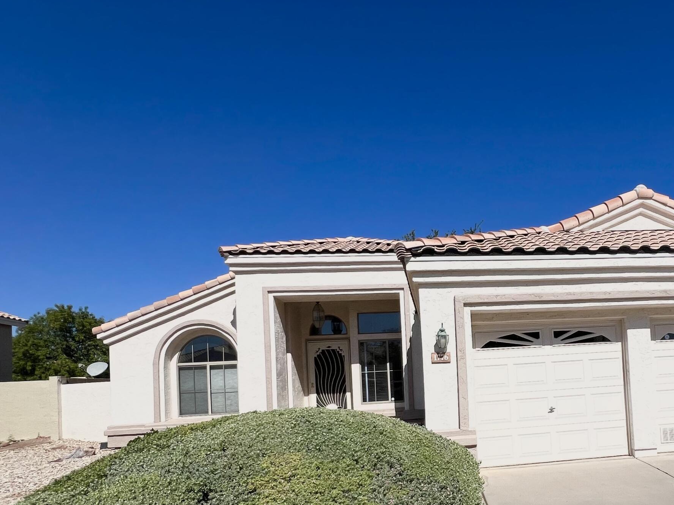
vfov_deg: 58.7
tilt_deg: +1.6
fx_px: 428
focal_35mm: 22
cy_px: 363
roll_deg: +3.2
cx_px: 503
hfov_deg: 71.3
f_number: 1.8
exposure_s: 1/5525
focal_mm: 1.57
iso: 32
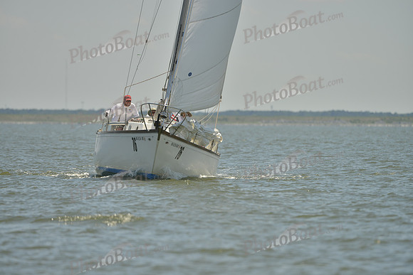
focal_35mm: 400
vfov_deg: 3.4
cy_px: 138
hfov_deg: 5.2
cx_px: 206
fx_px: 4590
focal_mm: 400
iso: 200
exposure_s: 1/1600
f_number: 5.6
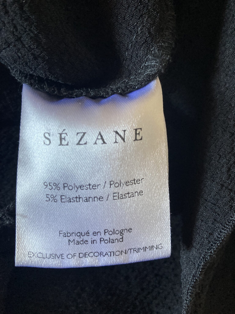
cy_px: 157
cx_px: 118
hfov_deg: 49.7
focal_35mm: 28
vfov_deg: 63.4
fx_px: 253
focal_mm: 3.99
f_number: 1.8
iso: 250
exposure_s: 1/60
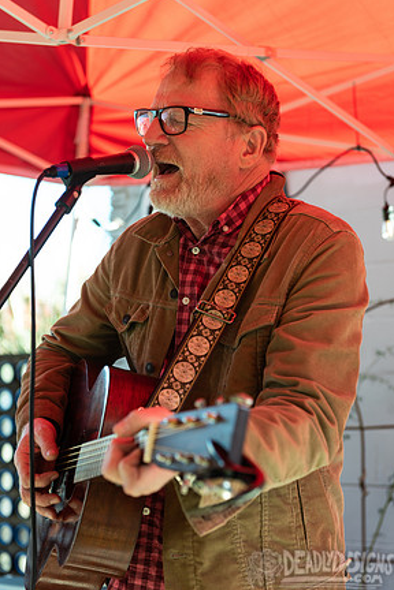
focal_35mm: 73
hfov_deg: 18.7
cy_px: 290
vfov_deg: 27.7
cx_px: 201
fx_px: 1198
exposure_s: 1/200
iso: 200
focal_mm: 70
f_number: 4.5
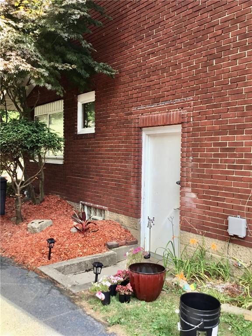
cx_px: 126
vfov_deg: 58.4
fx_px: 301
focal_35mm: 31
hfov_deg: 45.4
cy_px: 168
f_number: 2.4
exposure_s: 1/199
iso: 25
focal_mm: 3.3
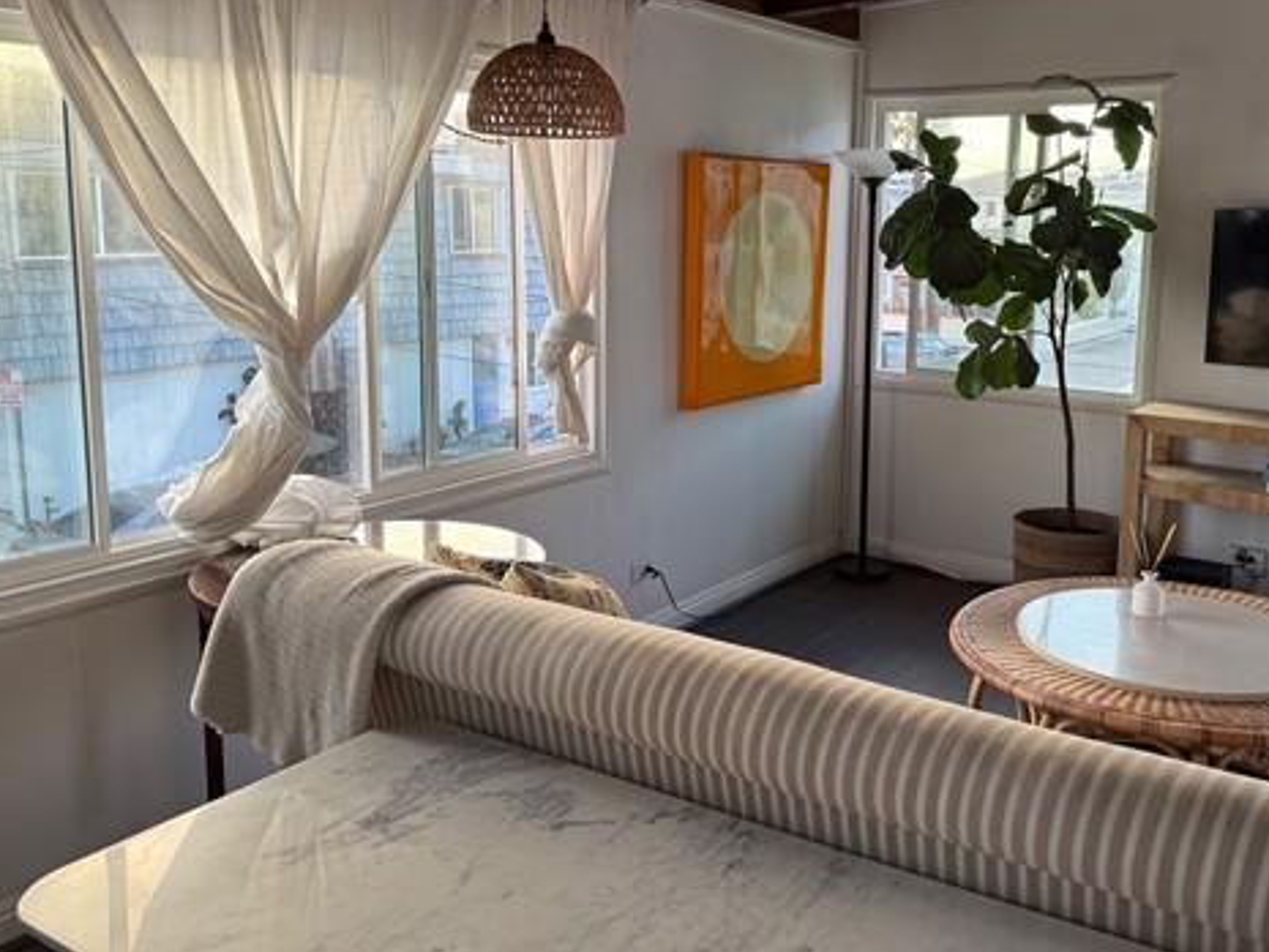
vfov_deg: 42.8
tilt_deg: -8.2
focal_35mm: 33
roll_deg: -1.1
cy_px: 385
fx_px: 1210
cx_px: 764
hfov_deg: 54.9
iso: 125
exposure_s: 1/121
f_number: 1.78
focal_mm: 6.76
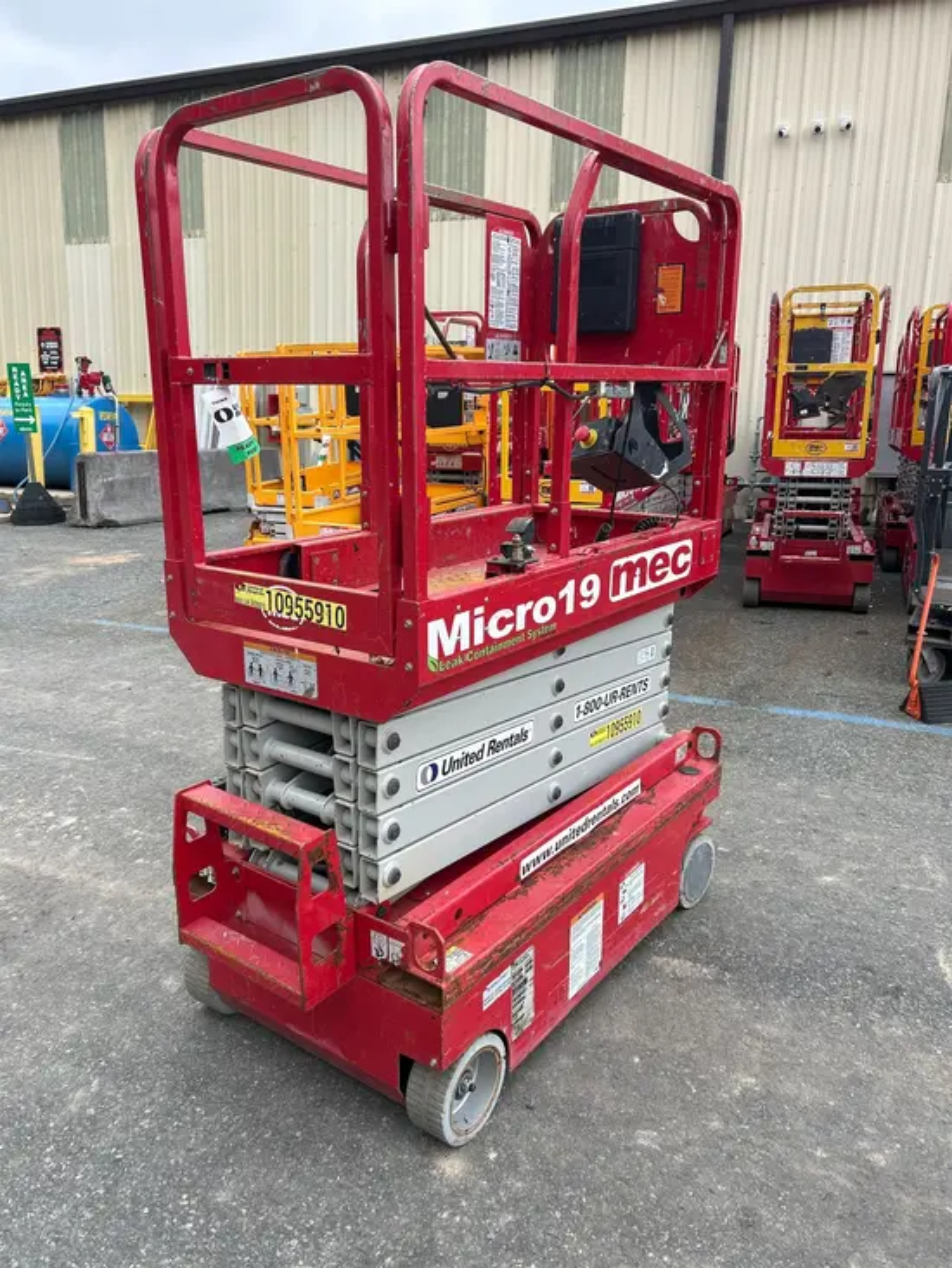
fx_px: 953
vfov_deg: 67.3
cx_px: 476
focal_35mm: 26
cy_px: 634
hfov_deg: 53.1
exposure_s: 1/544
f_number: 1.5
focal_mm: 5.7
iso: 50
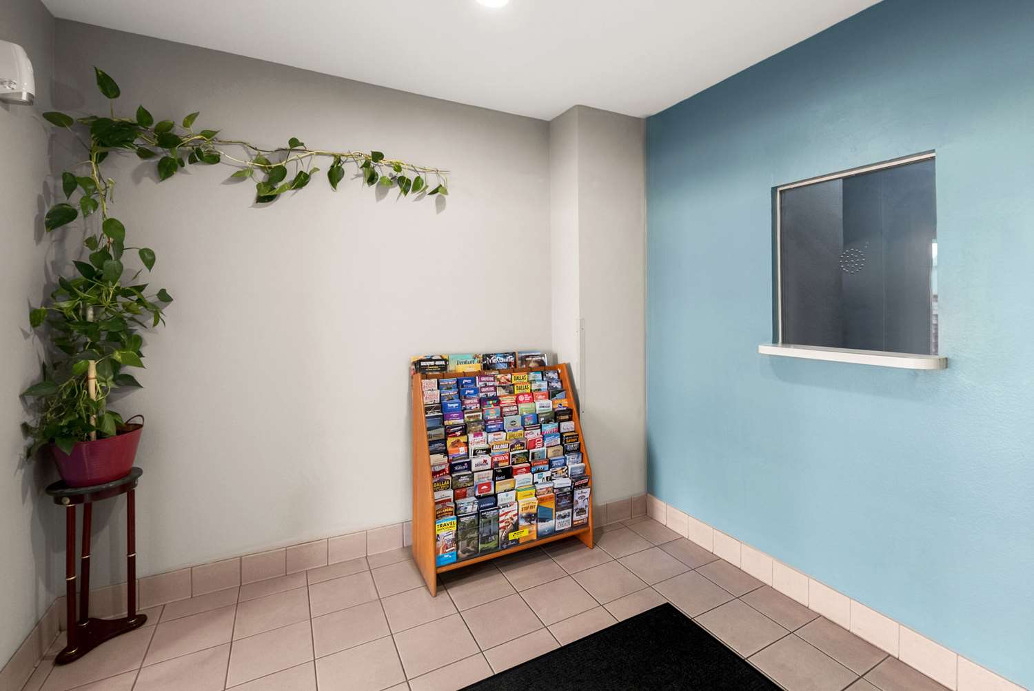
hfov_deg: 108.3
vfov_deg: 85.5
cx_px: 517
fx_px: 374
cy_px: 346
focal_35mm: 13
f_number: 6.3
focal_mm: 13
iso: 640
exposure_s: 1/10
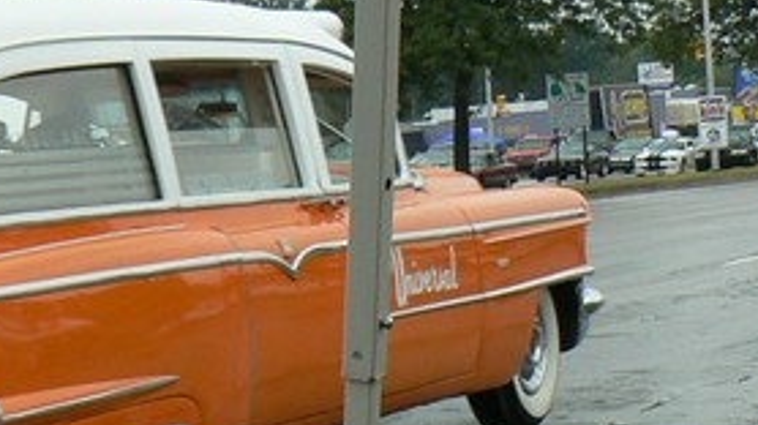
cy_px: 319
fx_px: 2330
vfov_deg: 10.4
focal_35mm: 116
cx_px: -256
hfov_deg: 17.2
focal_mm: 6
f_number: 5.6
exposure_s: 1/160
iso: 80
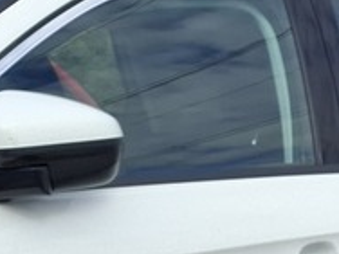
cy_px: 829
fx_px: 1724
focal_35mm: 176
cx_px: 754
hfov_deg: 10.1
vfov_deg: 7.2
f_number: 1.8
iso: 50
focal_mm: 5.54
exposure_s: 1/1321
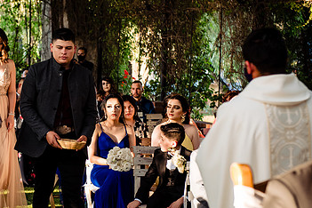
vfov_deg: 11.4
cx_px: 66
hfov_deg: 16.9
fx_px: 1040
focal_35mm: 120
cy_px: 94
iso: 800
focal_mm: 70
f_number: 3.5
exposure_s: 1/250
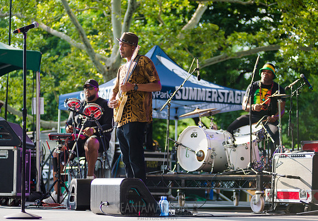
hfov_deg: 21.6
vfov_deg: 15.1
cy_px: 96
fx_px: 835
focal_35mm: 93
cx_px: 137
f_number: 2.8
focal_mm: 80
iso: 500
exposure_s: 1/1600
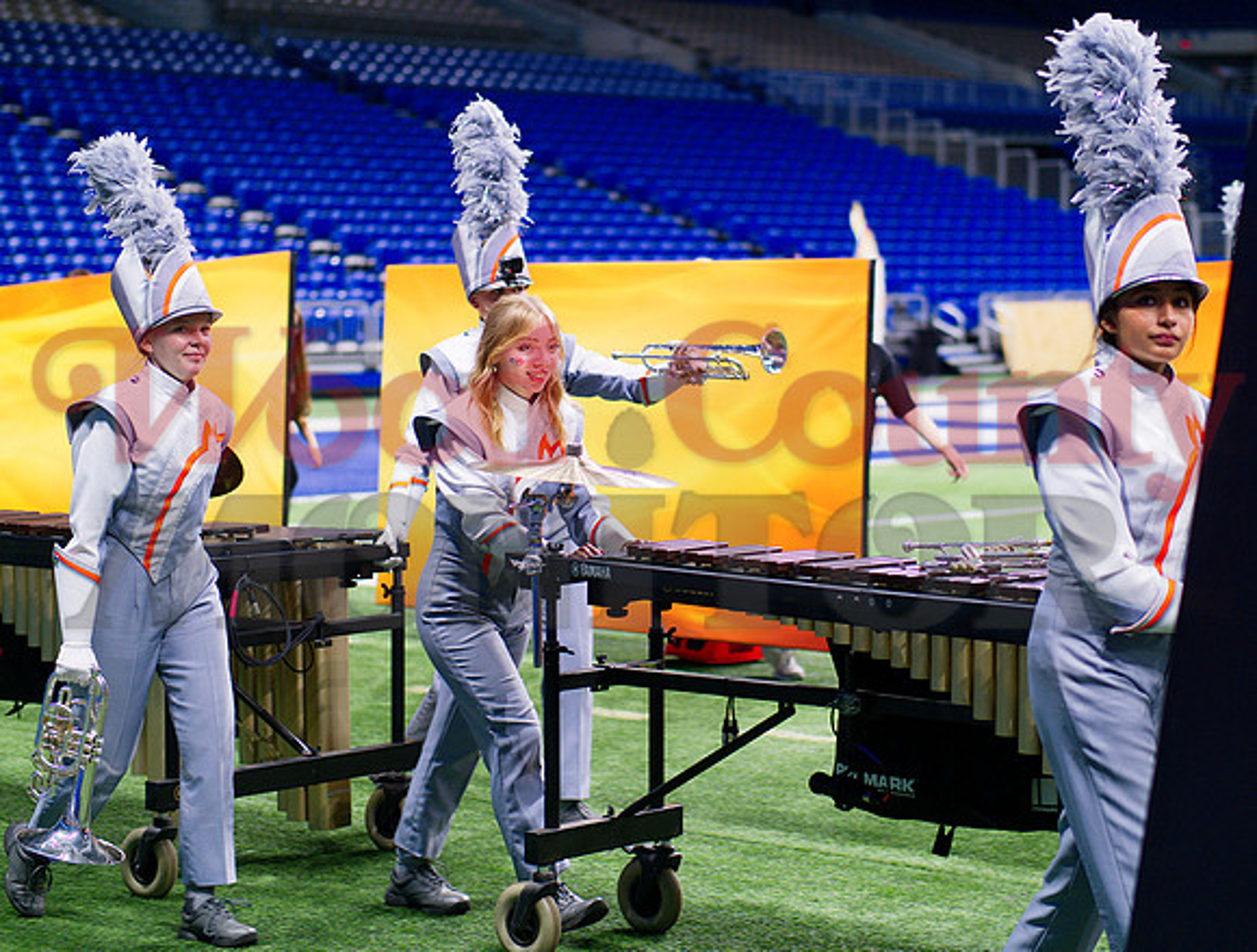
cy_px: 476
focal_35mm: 86
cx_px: 628
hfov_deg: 22.7
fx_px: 3133
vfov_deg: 17.3
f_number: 1.2
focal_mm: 43
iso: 200
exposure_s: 1/160
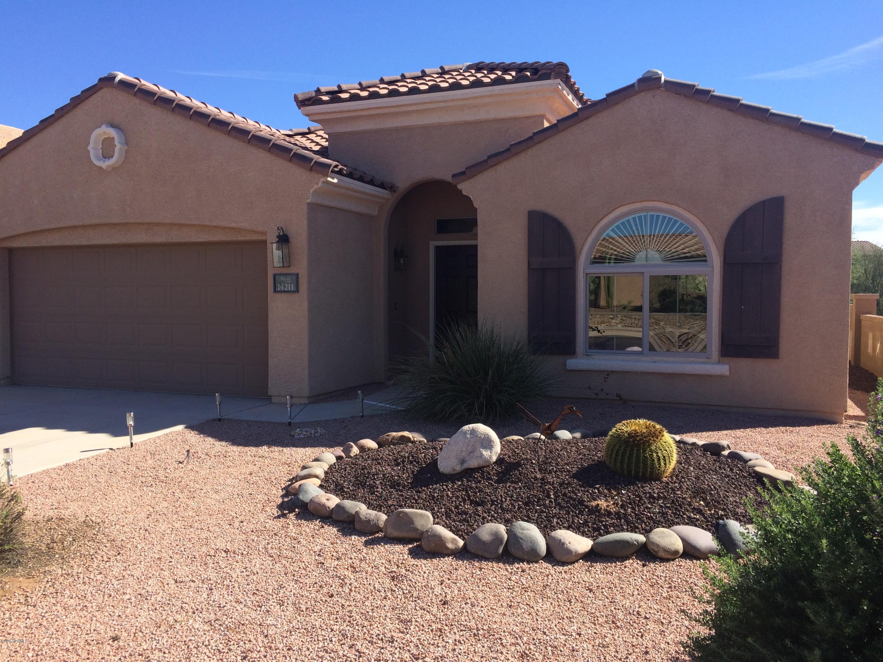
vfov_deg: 48.2
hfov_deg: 61.7
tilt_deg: -3.6
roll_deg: +0.4
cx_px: 442
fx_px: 740
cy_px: 331
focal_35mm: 29
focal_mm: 4.15
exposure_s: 1/1368
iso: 32
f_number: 2.2
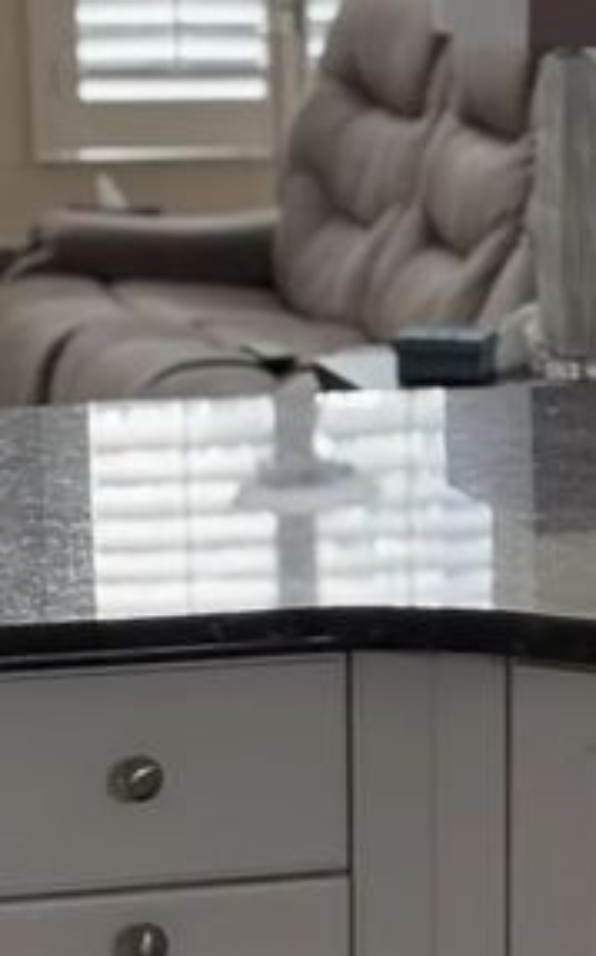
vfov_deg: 12.8
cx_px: 772
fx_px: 4269
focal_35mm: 164
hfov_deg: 7.9
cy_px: 638
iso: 50
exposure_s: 1/104
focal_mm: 5.96
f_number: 1.6
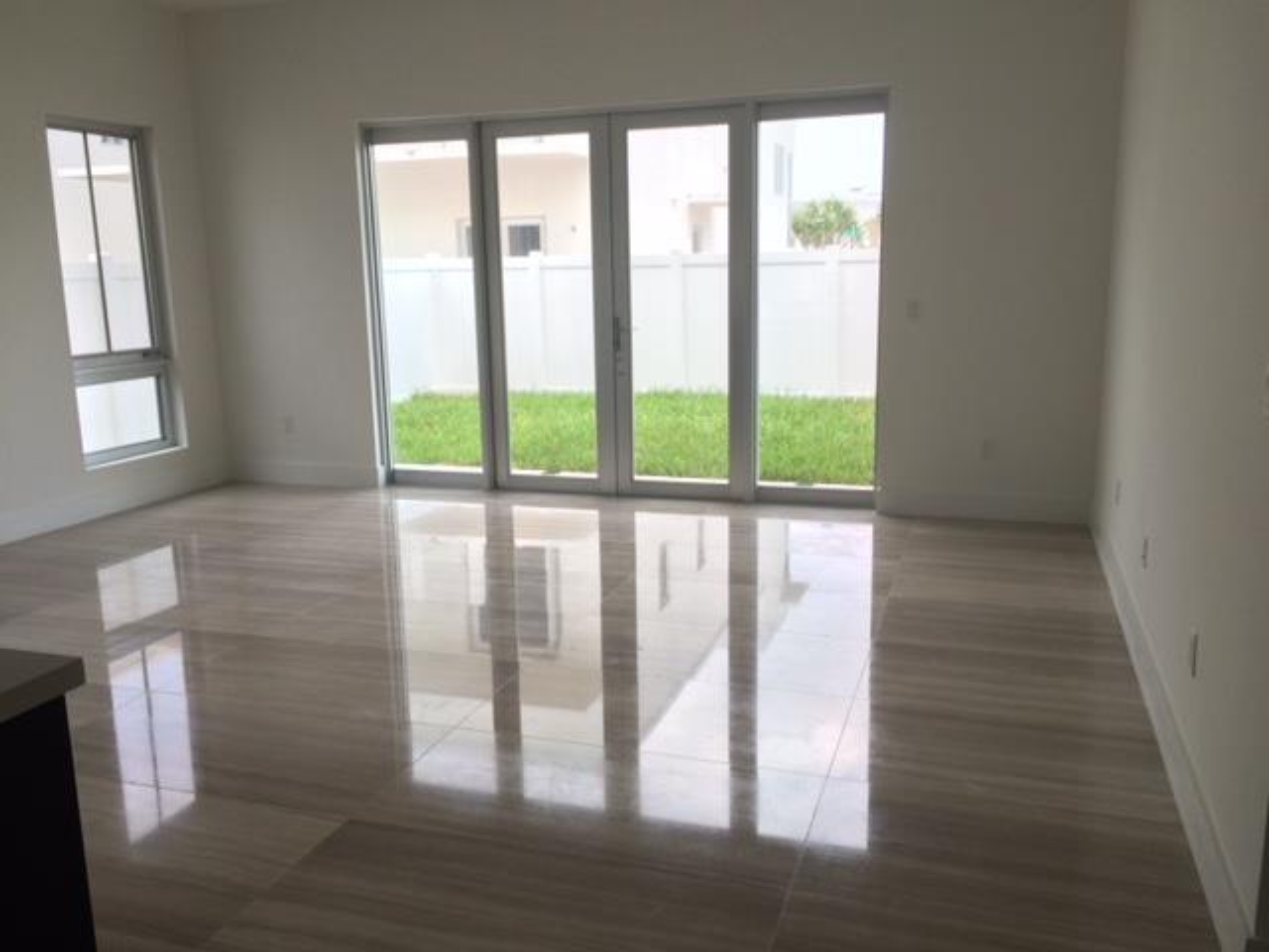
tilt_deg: -13.3
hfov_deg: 61.7
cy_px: 476
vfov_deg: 48.2
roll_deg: -0.3
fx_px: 1063
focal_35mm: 29
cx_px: 634
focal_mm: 4.15
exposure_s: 1/120
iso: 40
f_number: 2.2
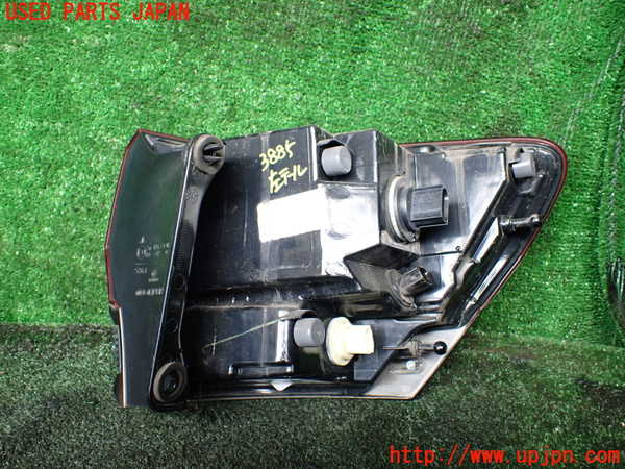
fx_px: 542
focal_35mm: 30
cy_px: 234
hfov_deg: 60.0
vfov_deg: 46.8
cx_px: 312
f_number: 2.3
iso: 320
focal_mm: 5.4
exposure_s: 1/125
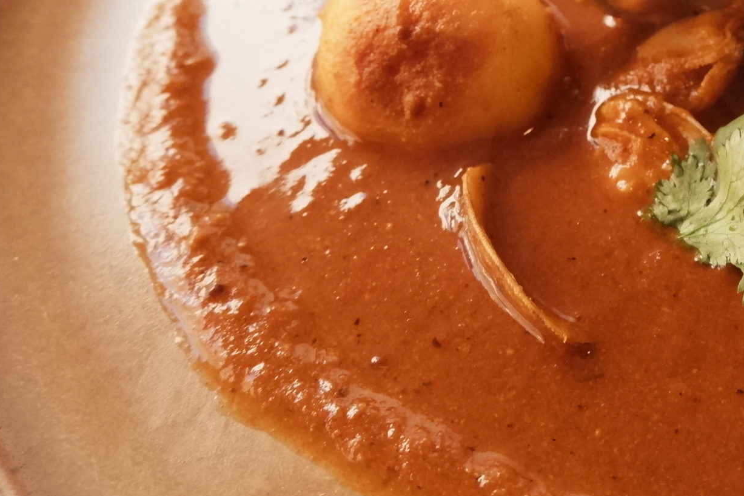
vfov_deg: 26.7
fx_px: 992
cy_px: 8
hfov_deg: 38.6
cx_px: 652
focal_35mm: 48
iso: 4000
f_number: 5.6
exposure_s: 1/420
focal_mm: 15
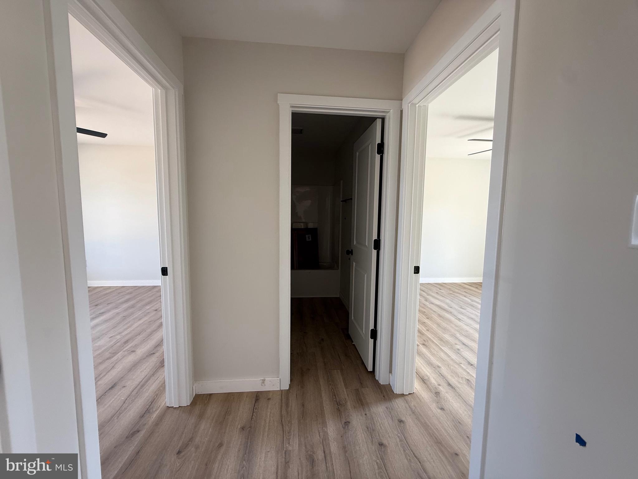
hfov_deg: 102.1
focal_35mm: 14
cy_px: 240
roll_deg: -1.5
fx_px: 258
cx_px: 319
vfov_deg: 85.7
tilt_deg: -4.5
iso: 125
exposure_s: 1/99
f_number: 2.2
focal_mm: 2.22
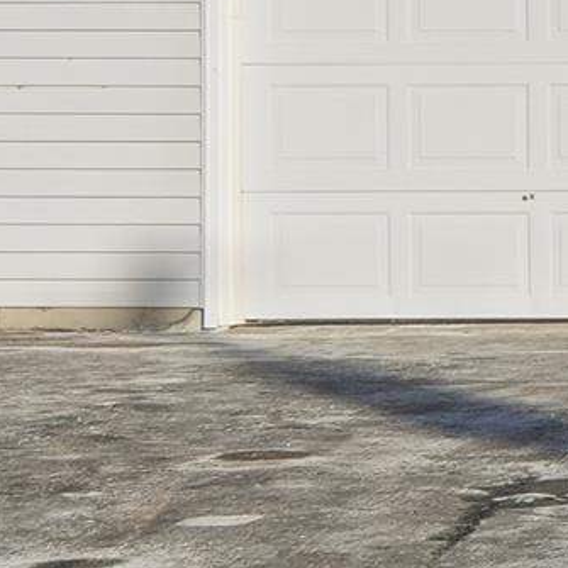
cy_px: 3
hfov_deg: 7.0
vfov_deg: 7.6
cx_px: 1570
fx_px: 4233
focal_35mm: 228
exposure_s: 1/1000
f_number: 9
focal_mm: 24
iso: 160
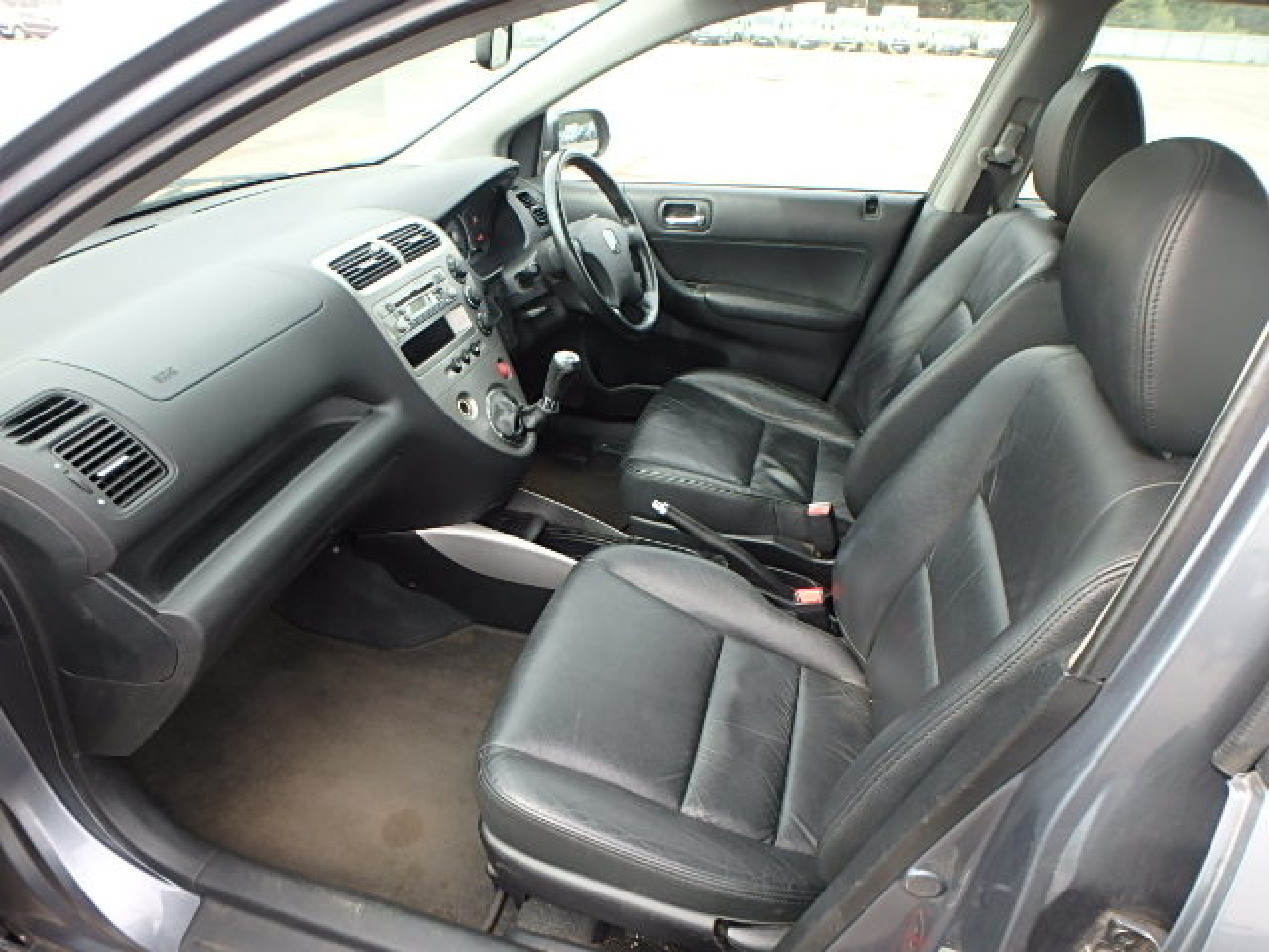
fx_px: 770
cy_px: 476
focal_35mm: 21
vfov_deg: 63.4
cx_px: 634
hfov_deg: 79.0
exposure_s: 1/100
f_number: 3.5
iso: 125
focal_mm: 3.7
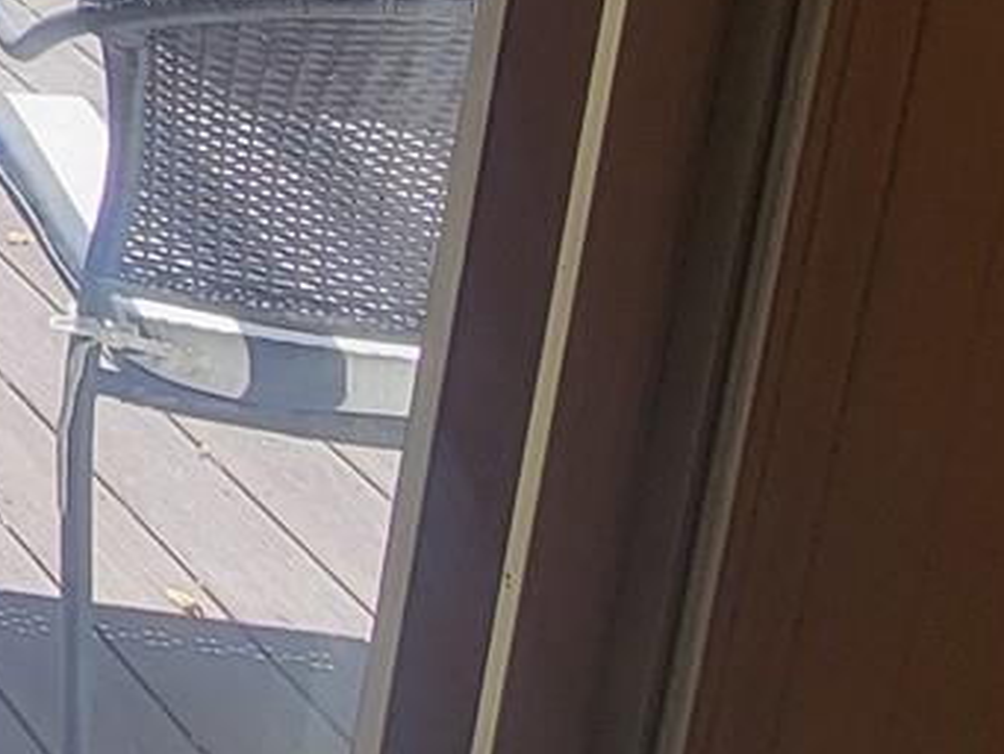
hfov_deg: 16.2
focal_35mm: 78
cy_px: -560
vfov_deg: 16.2
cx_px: -1222
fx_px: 2263
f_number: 2.2
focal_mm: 2.2
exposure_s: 1/145
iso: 50
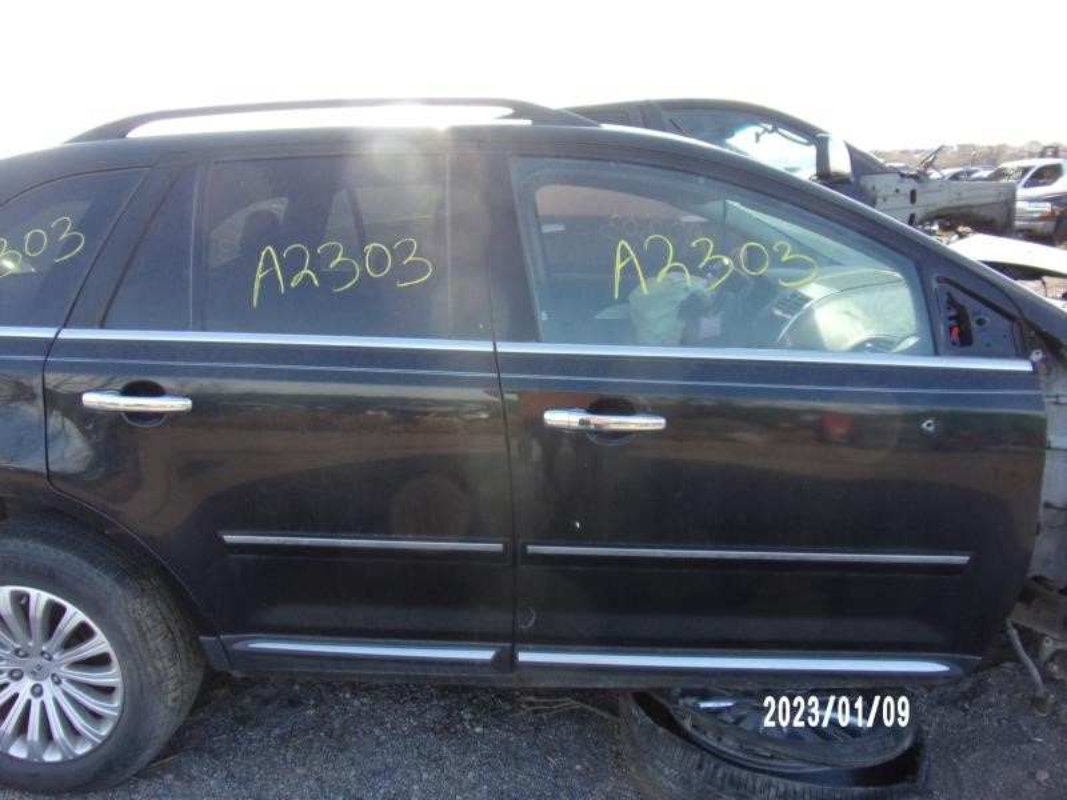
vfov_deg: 56.8
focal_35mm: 24
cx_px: 534
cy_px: 400
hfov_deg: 71.6
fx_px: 740
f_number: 3.3
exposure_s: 1/125
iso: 80
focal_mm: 4.3
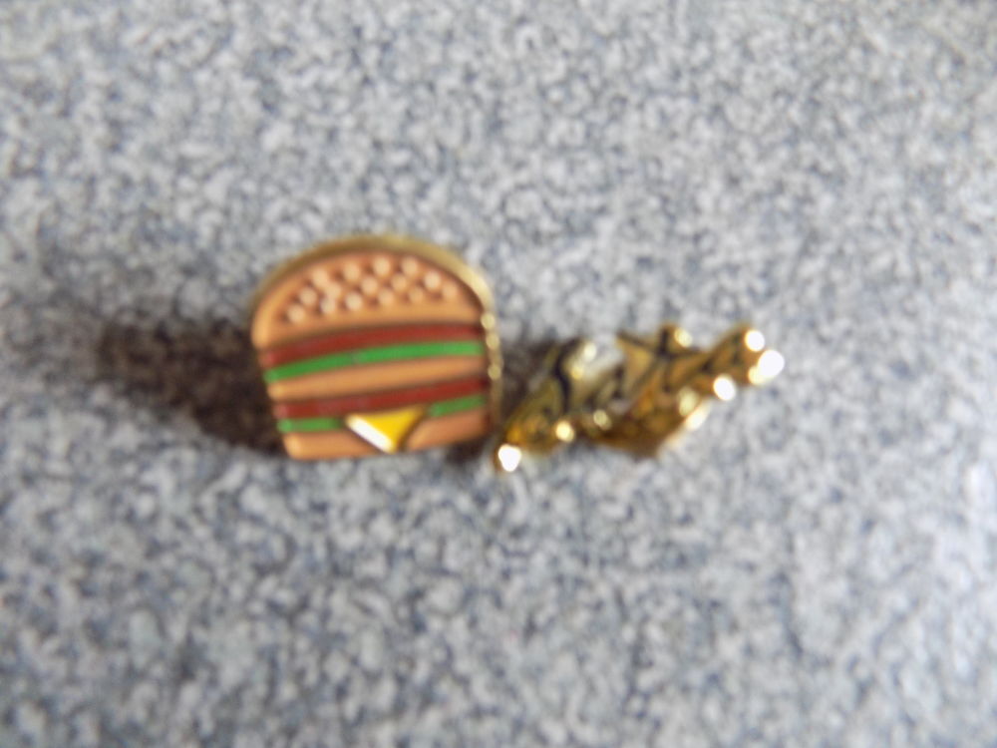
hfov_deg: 73.9
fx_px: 662
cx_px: 498
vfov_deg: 58.9
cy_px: 374
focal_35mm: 23
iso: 140
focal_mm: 4
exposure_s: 1/30
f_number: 3.1
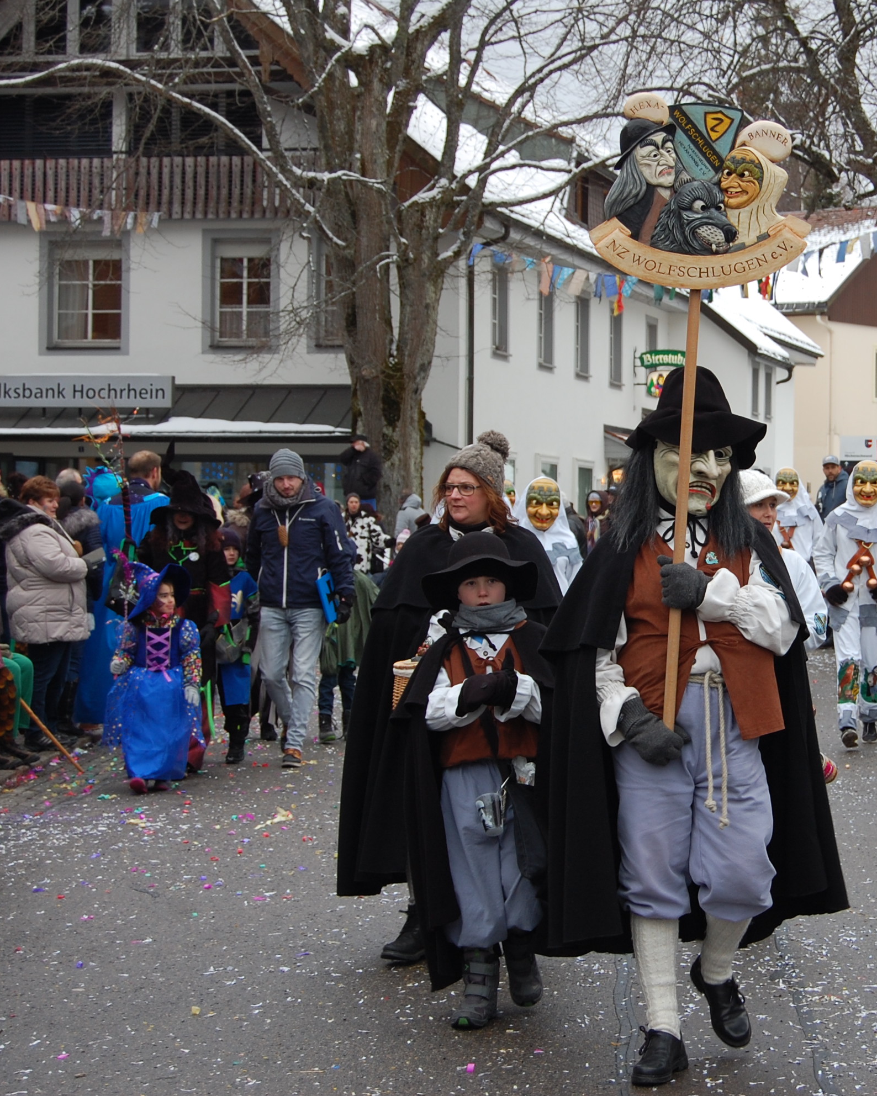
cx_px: 755
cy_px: 548
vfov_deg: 23.6
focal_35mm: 81
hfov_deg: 18.7
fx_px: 2628
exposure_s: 1/125
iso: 250
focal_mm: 38
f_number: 5.6
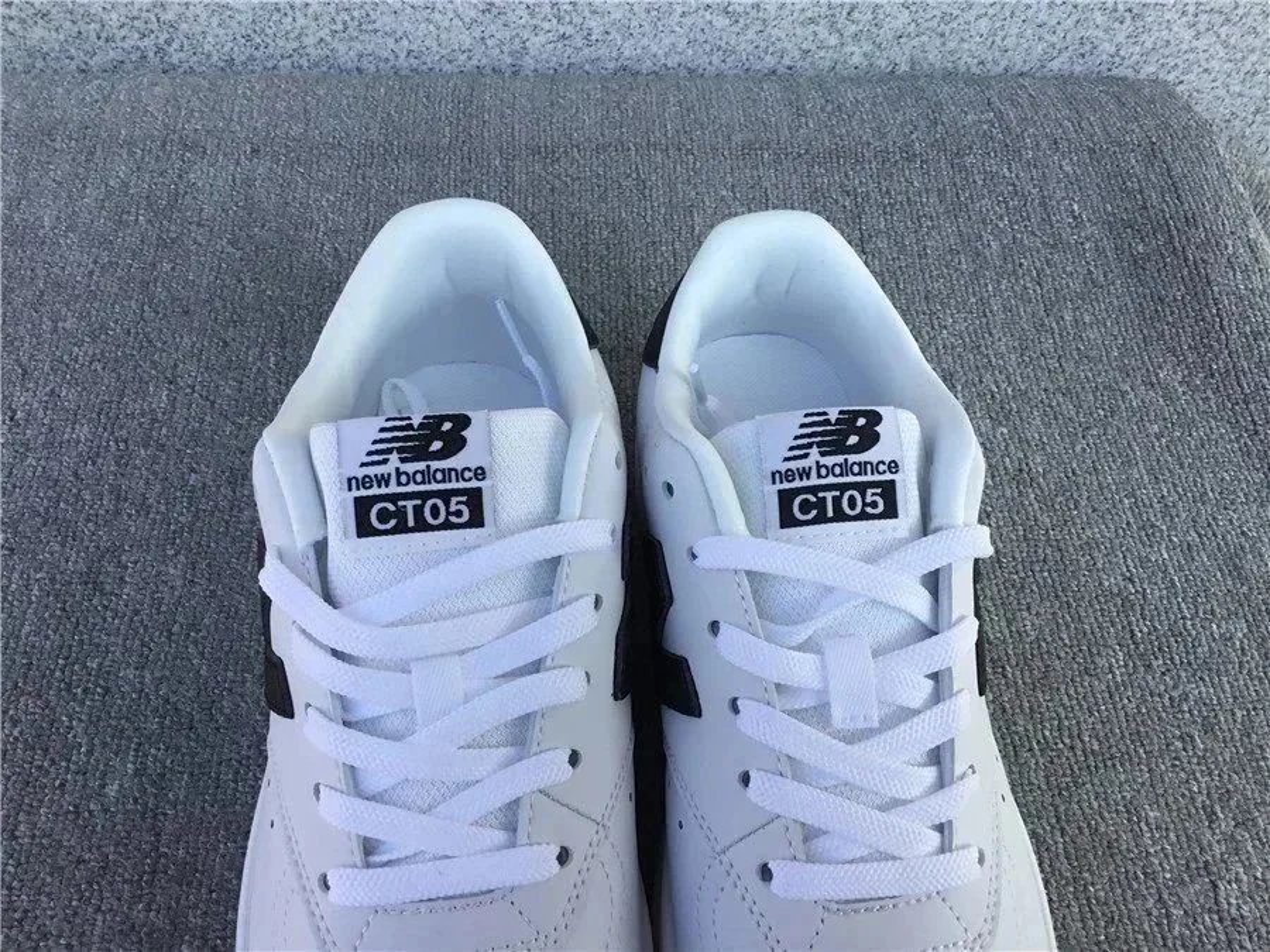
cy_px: 476
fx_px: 1137
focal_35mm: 31
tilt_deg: -54.9
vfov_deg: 45.4
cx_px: 635
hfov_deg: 58.4
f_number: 2.4
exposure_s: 1/440
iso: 25
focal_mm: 3.3
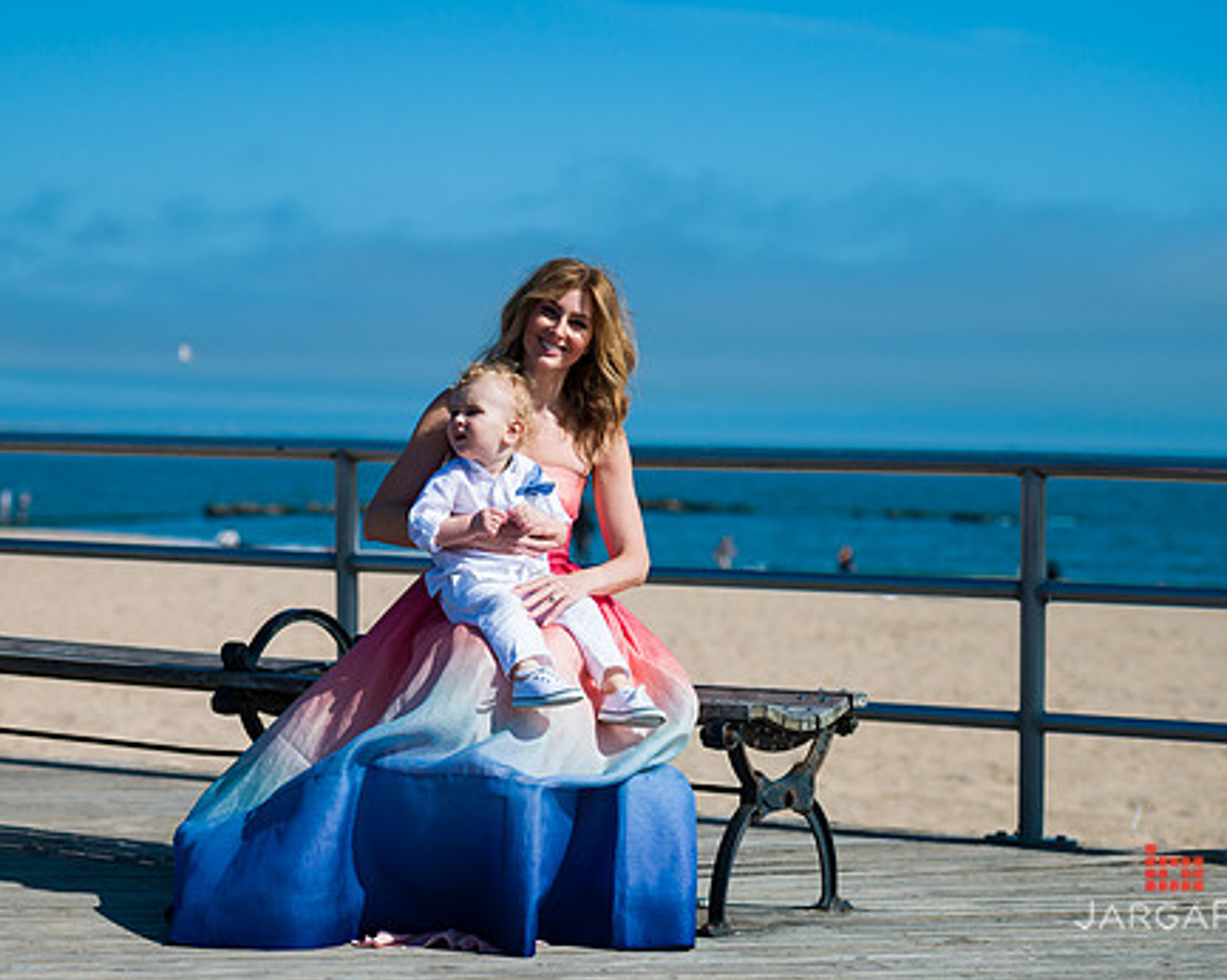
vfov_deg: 15.7
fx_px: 3557
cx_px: 524
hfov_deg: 19.6
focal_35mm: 98
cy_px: 445
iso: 200
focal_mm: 78
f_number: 3.2
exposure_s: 1/6400
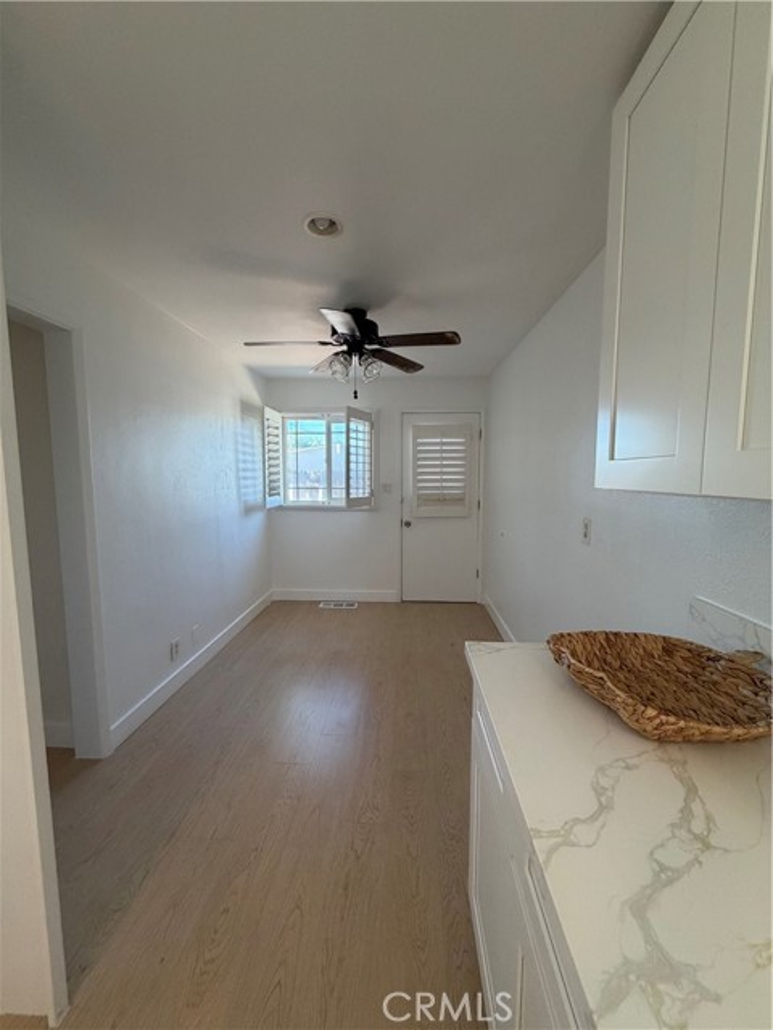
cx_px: 386
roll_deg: -0.2
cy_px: 515
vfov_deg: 102.1
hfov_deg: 85.7
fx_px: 417
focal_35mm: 14
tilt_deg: -5.5
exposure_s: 1/120
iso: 250
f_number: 2.2
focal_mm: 2.22
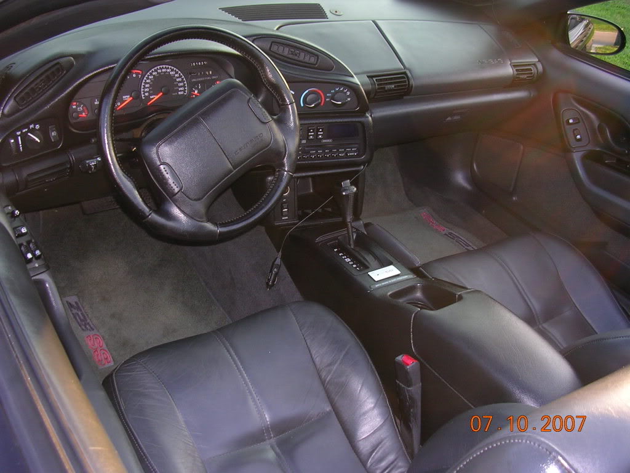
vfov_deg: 37.7
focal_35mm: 38
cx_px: 315
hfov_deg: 49.0
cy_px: 236
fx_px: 692
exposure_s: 1/60.1
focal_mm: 5.8
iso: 50
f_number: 2.8
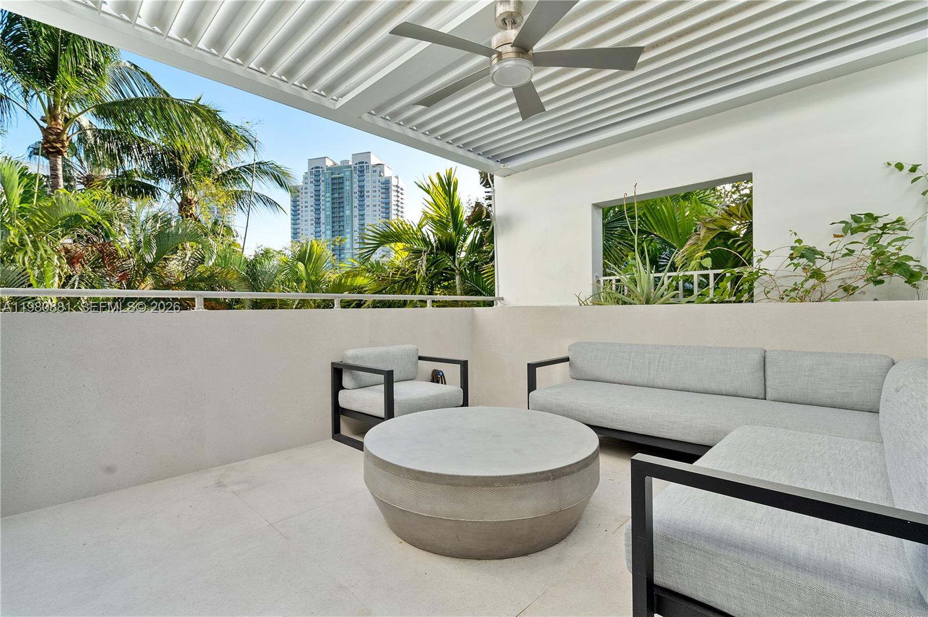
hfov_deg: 96.8
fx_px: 412
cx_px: 464
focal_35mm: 16
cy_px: 308
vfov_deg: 73.7
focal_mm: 16
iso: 800
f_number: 8
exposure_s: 1/320
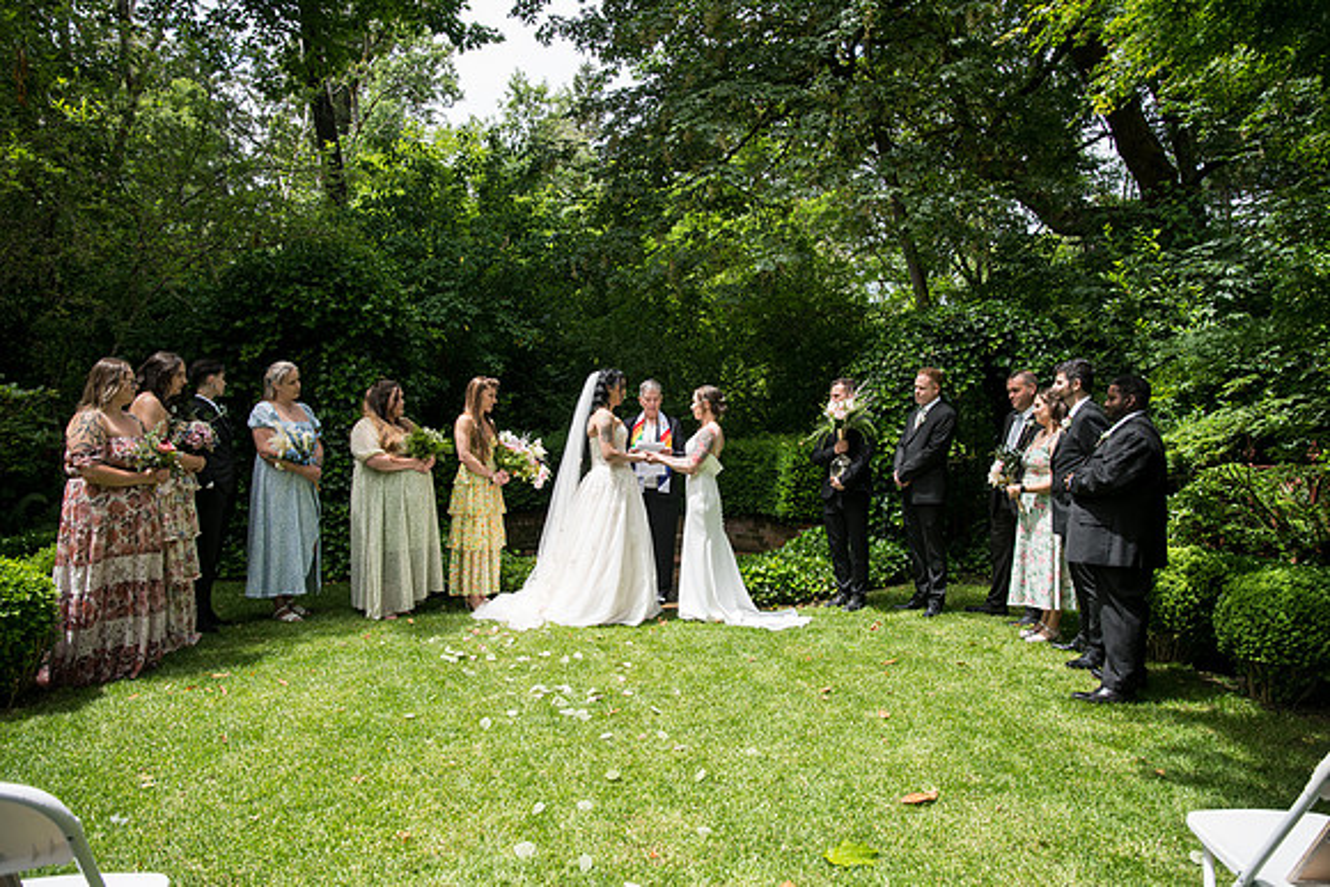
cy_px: 444
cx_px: 665
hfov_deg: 73.7
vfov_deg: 53.2
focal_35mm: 24
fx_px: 887
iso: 125
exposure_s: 1/400
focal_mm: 24
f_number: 4
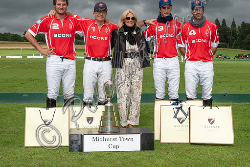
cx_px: 124
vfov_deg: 22.2
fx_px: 424
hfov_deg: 32.9
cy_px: 64
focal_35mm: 61
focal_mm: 35
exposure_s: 1/250
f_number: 11
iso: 160
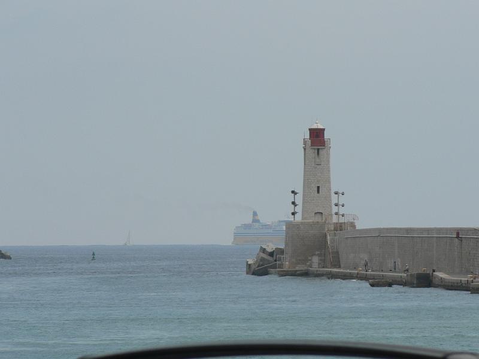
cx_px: 240
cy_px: 180
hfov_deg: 6.5
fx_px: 4234
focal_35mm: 306
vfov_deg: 4.9
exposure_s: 1/640
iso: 80
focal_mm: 51
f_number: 5.6
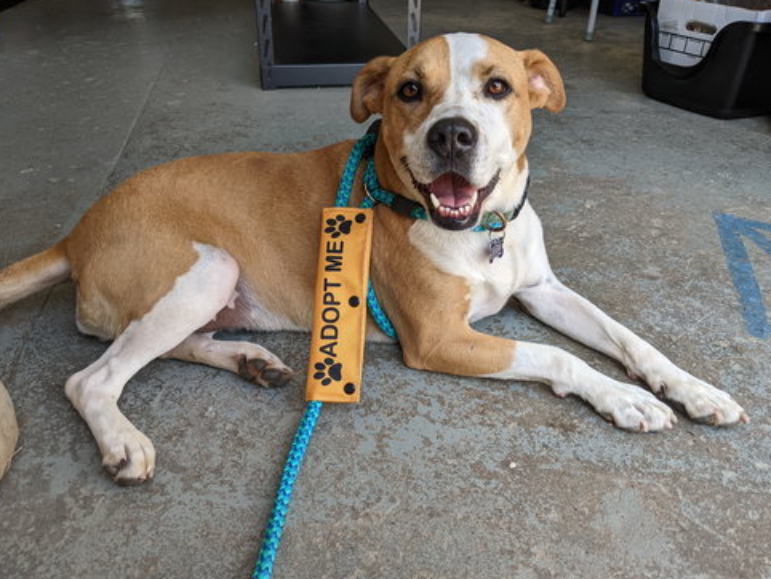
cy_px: 290
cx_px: 390
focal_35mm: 28
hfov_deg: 63.4
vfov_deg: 49.8
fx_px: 624
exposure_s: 1/305
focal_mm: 4.44
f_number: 1.8
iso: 52
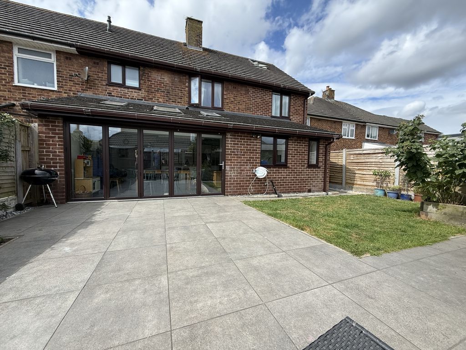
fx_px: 188
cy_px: 175
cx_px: 233
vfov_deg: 85.7
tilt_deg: -3.2
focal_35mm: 14
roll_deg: -1.1
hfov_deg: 102.1
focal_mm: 2.22
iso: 50
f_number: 2.2
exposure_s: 1/1001
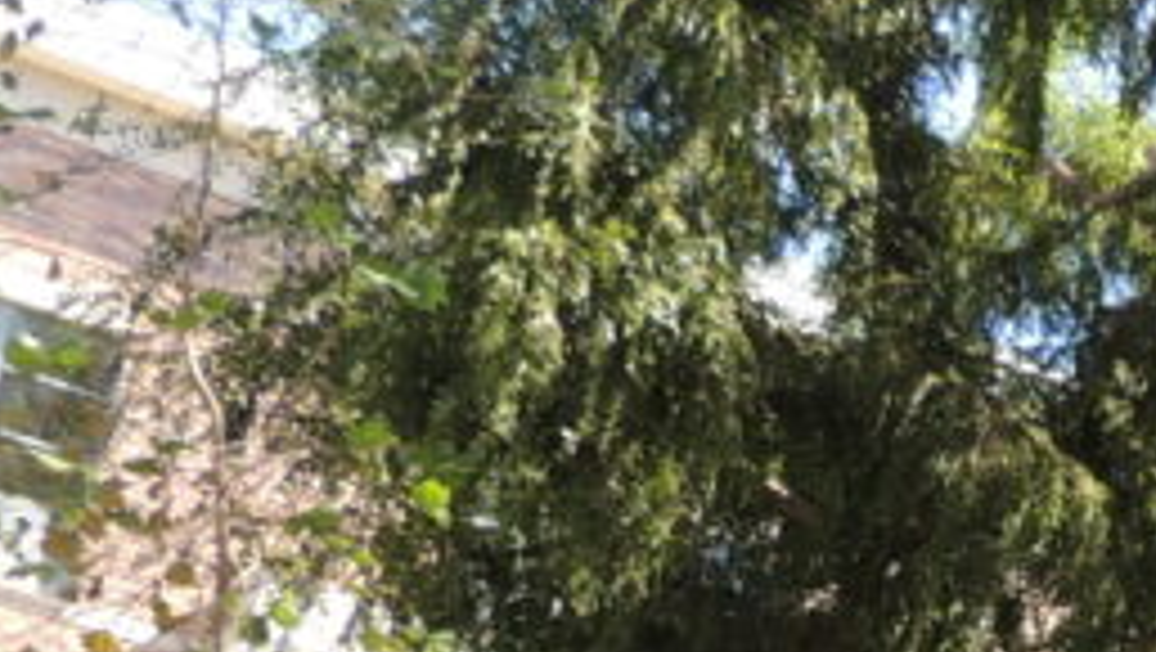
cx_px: 1507
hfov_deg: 19.0
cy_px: 1228
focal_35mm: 104
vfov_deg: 10.8
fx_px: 3190
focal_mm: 4.3
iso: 125
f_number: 3
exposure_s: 1/250
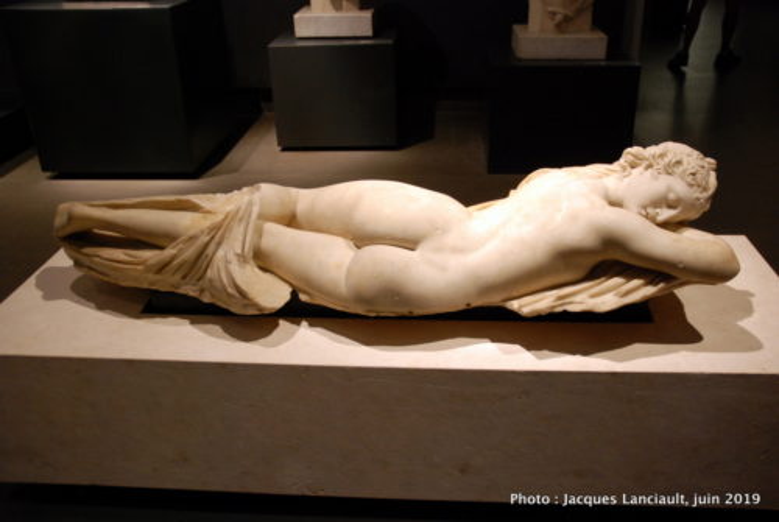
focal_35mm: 33
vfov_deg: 40.1
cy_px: 261
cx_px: 390
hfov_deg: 57.2
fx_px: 715
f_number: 4
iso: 800
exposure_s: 1/60
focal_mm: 22
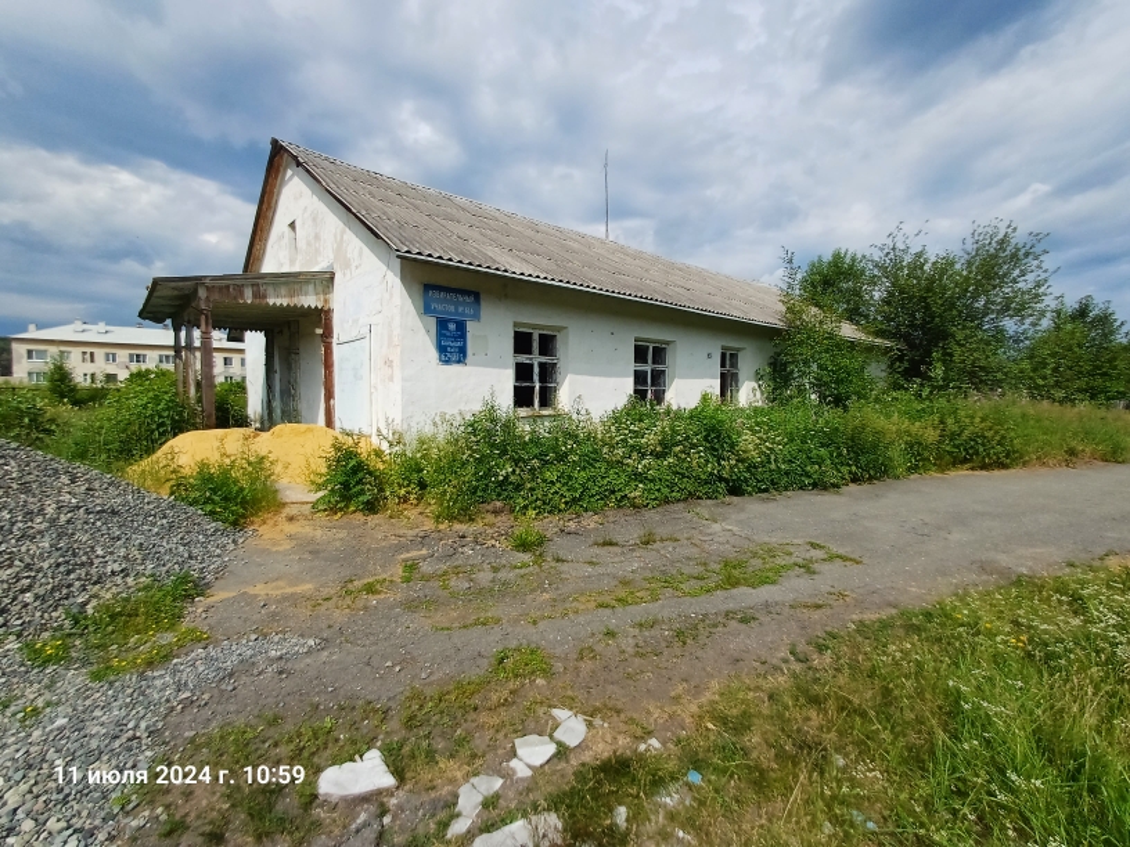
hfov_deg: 94.5
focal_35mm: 16
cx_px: 565
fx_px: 522
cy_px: 424
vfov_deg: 78.1
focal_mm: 1.64
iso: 40
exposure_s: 1/2304
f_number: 2.2
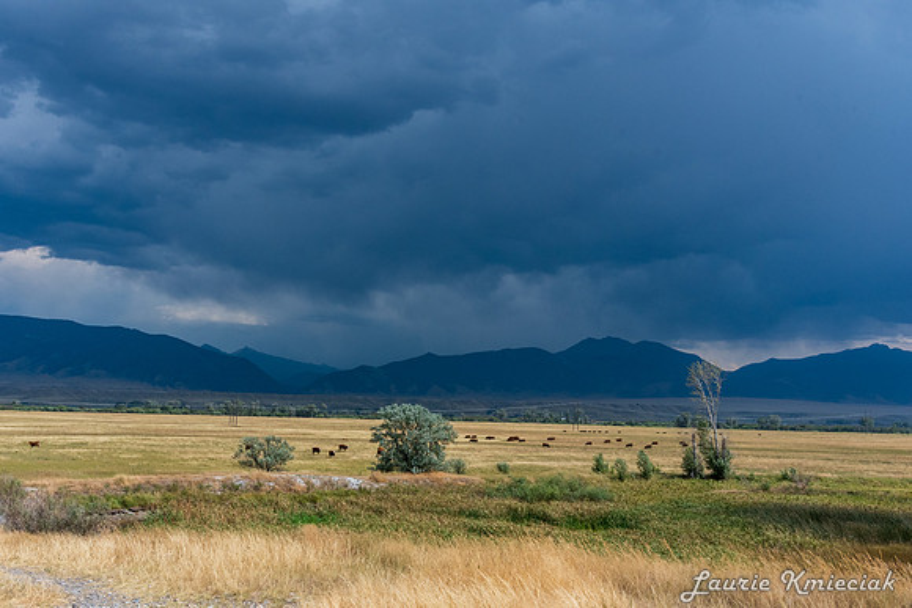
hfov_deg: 53.6
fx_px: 902
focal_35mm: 36
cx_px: 434
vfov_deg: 37.2
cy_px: 361
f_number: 11
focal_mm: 20
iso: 360
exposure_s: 1/400
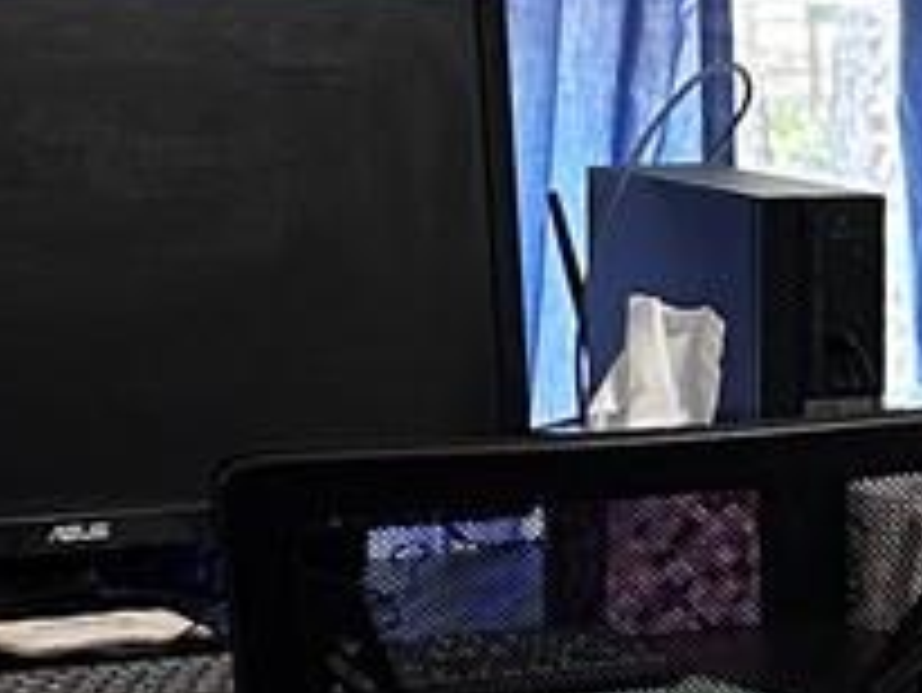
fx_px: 4984
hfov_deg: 10.2
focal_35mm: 187
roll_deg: -1.0
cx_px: 1385
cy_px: 418
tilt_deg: -8.1
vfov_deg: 7.9
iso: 125
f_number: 1.78
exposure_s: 1/60
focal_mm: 6.86
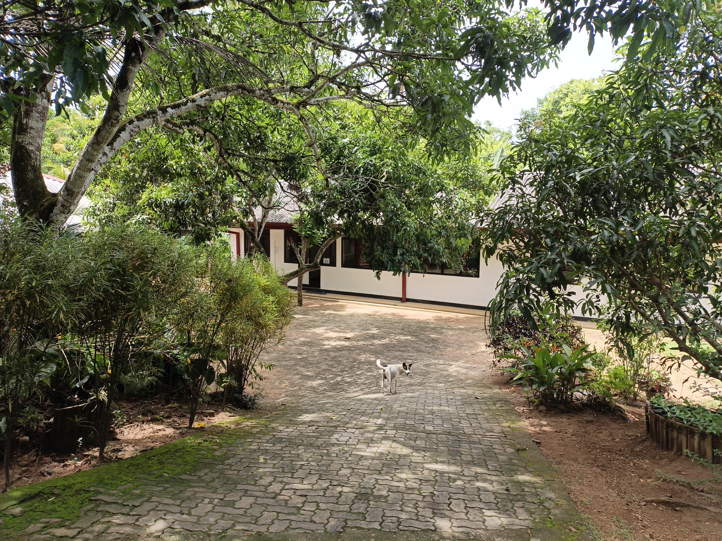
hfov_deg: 73.9
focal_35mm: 23
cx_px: 361
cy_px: 270
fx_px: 480
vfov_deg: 58.9
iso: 72
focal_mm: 4.71
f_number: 1.7
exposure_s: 1/482
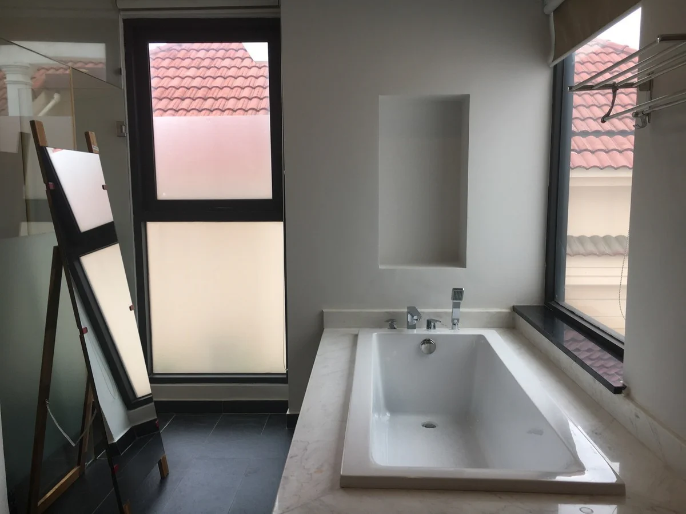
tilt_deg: -5.8
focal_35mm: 29
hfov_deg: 61.7
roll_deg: -0.6
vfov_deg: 48.2
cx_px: 343
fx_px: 574
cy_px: 257
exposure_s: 1/106
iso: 25
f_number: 2.2
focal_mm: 4.15
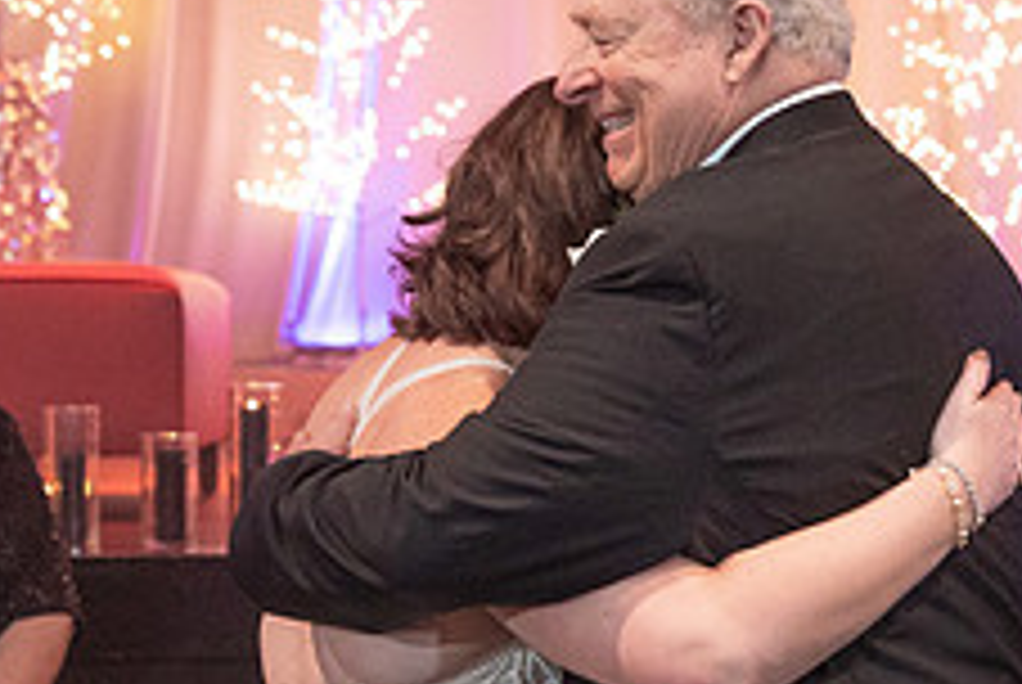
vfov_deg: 9.6
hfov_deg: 14.3
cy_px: 378
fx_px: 4065
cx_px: 675
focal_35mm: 143
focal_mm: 53
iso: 4000
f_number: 4
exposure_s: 1/100
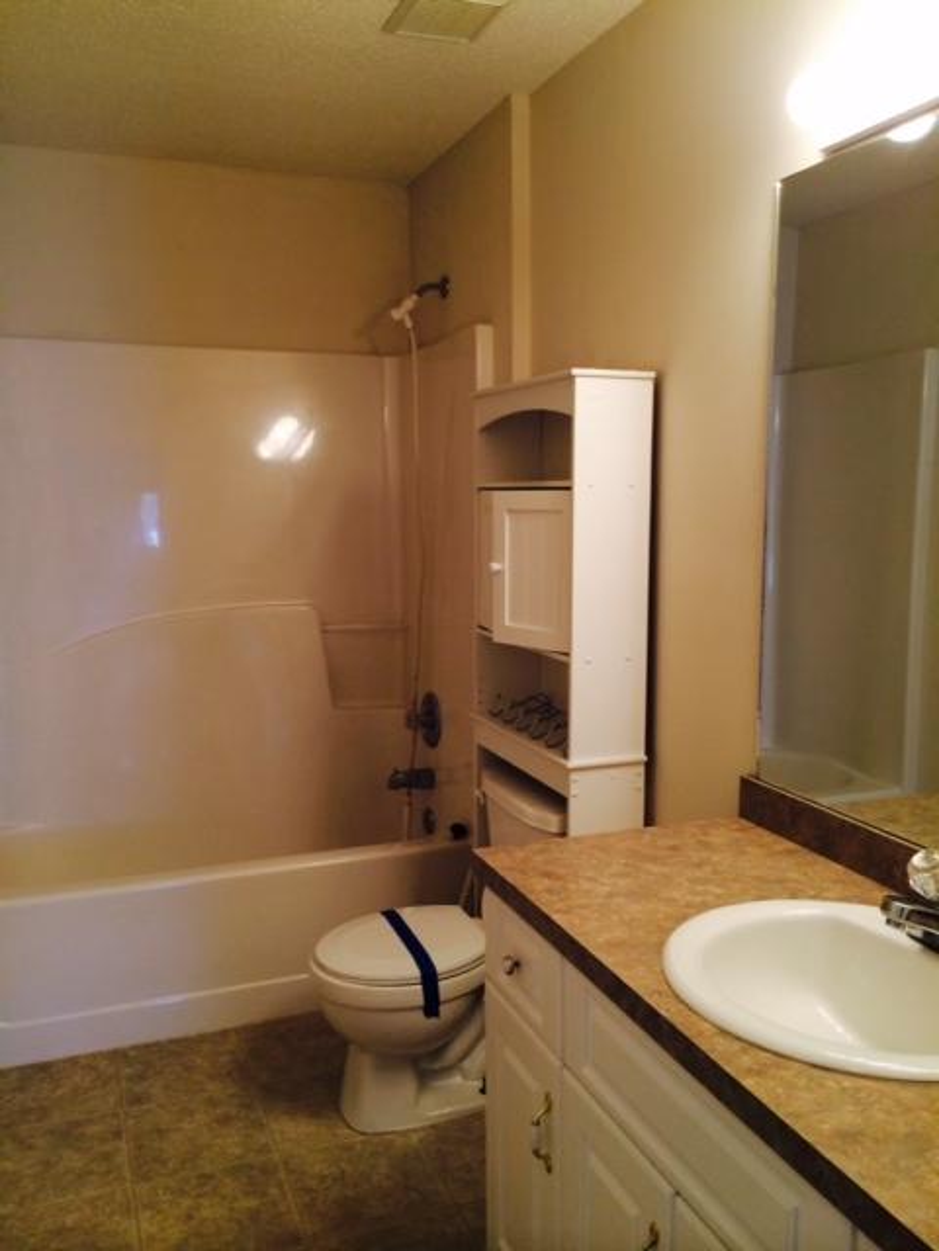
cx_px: 470
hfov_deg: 46.8
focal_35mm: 30
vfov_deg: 60.0
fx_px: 1085
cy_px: 626
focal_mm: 4.12
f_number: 2.2
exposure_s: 1/33
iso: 64
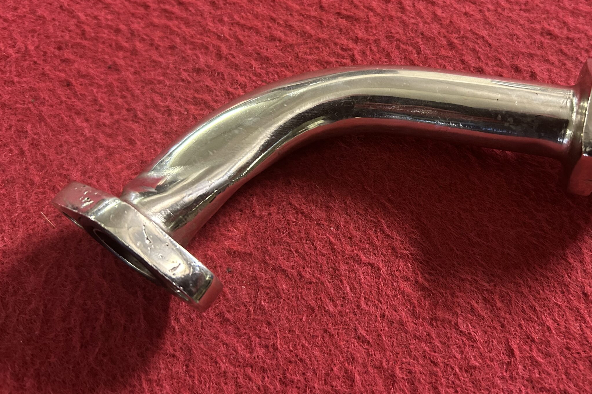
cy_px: 151
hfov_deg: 55.2
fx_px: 559
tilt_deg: -69.8
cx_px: 367
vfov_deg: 38.7
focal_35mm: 34
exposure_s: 1/33
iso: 500
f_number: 1.5
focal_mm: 5.7
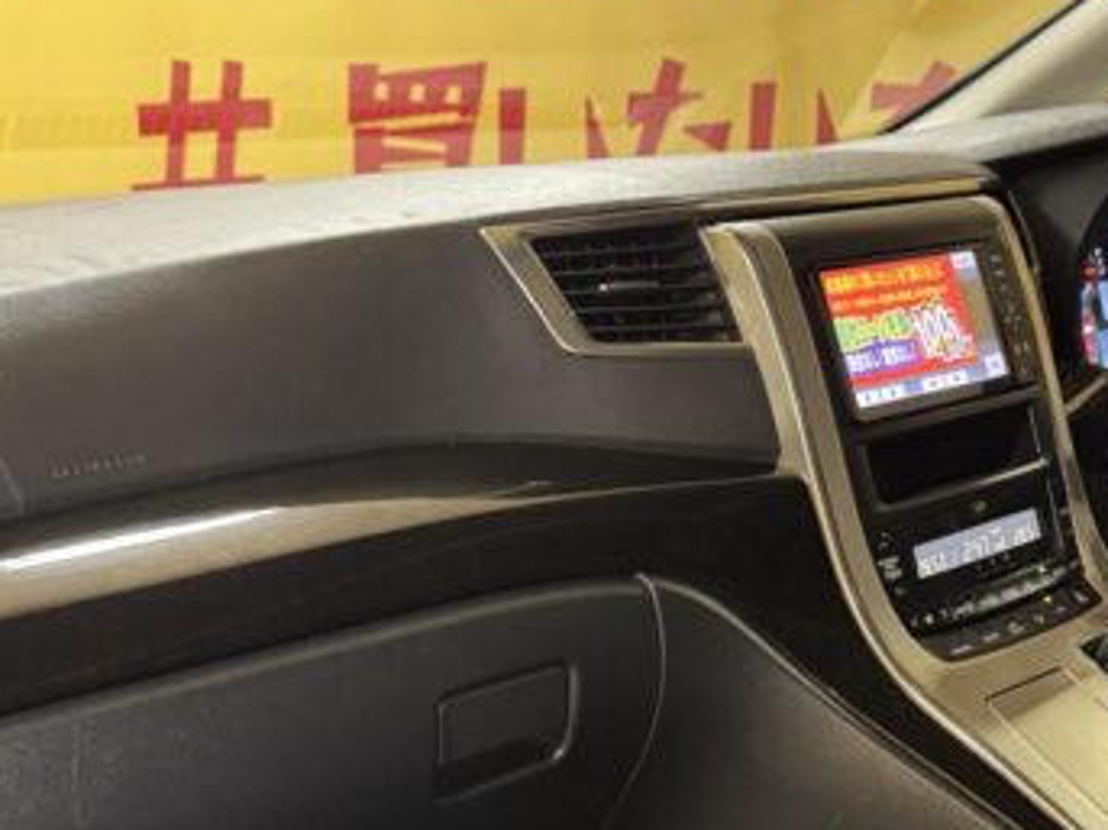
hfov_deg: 33.7
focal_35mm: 56
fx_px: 1792
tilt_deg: -17.9
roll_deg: -0.7
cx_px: 821
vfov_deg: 25.6
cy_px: 669
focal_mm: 6.76
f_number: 1.78
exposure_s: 1/50
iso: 800
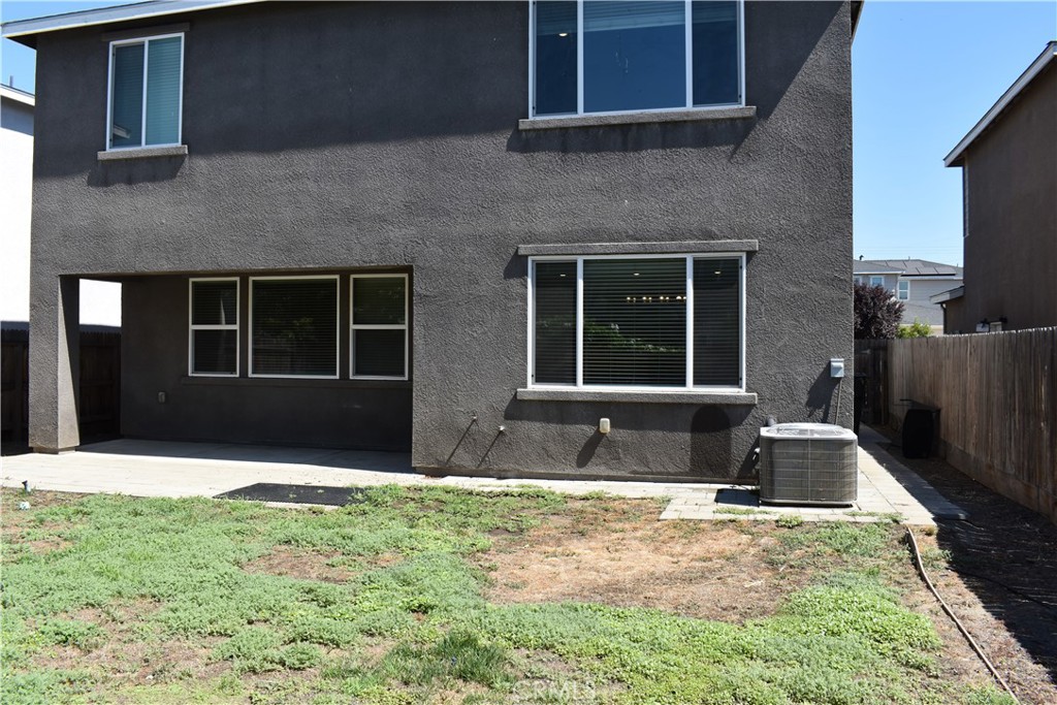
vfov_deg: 43.6
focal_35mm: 30
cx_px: 528
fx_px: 881
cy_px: 352
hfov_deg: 61.9
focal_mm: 20
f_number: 8
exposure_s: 1/250
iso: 180
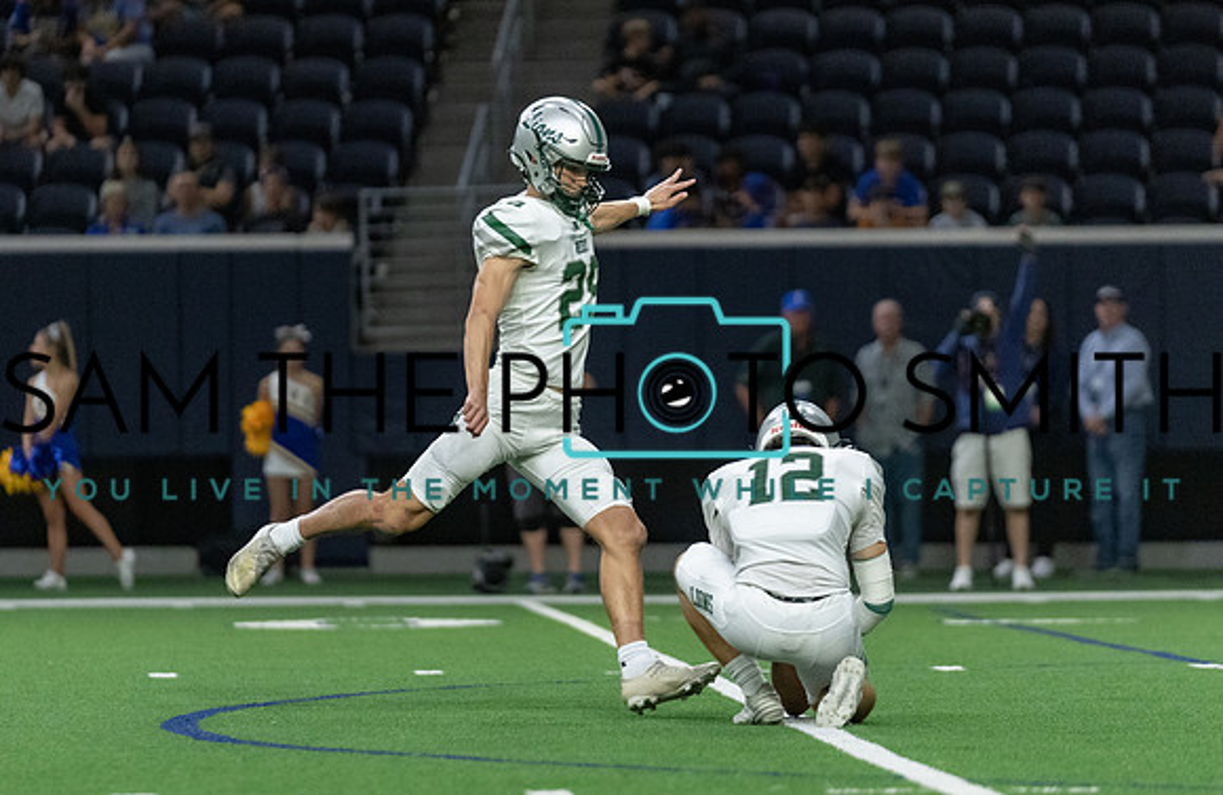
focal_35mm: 290
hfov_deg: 7.2
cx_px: 563
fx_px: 9768
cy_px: 335
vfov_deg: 4.7
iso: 4000
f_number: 2.8
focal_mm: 200
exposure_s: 1/1000
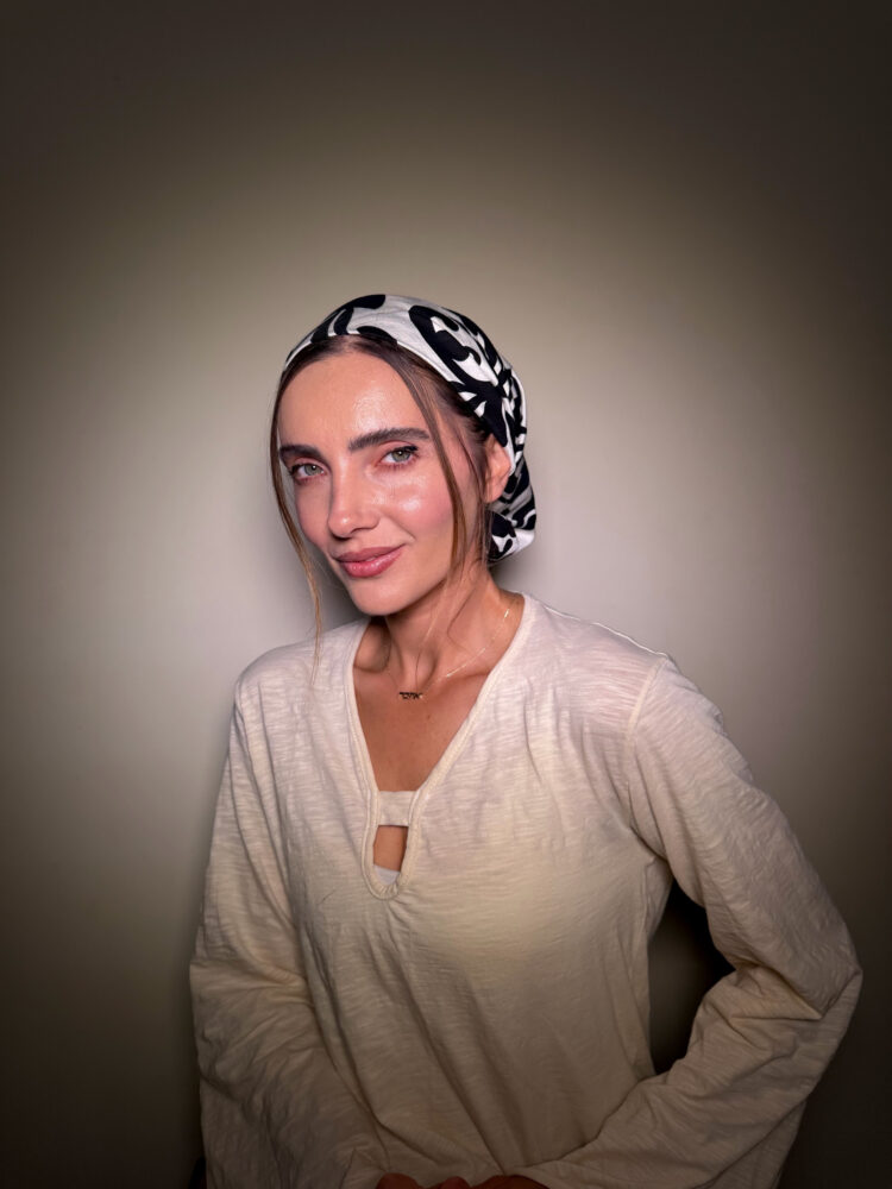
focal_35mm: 24
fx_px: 825
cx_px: 446
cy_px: 594
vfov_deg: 71.6
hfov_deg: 56.8
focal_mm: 6.76
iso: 64
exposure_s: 1/283
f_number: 1.78
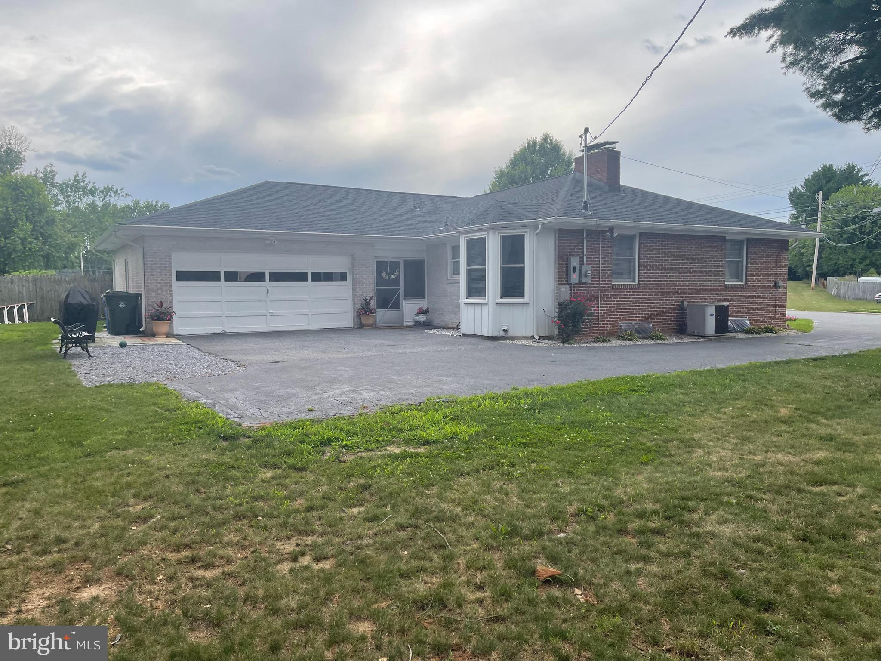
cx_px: 440
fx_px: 636
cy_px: 330
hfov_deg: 69.4
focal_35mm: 25
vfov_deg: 54.9
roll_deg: -0.3
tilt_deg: -3.3
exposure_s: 1/1689
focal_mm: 5.1
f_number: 1.6
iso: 32
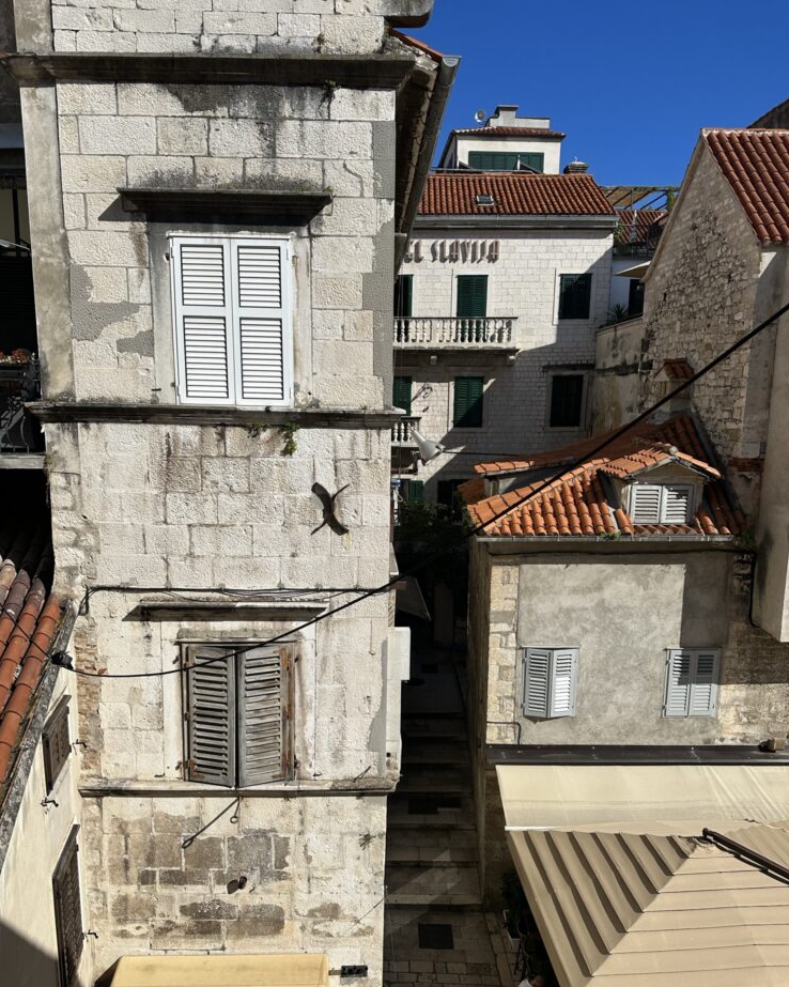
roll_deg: -1.8
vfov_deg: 65.9
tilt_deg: -10.2
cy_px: 535
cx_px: 391
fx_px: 759
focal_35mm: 26
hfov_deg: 54.9
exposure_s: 1/8929
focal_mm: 6.86
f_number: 1.78
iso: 80
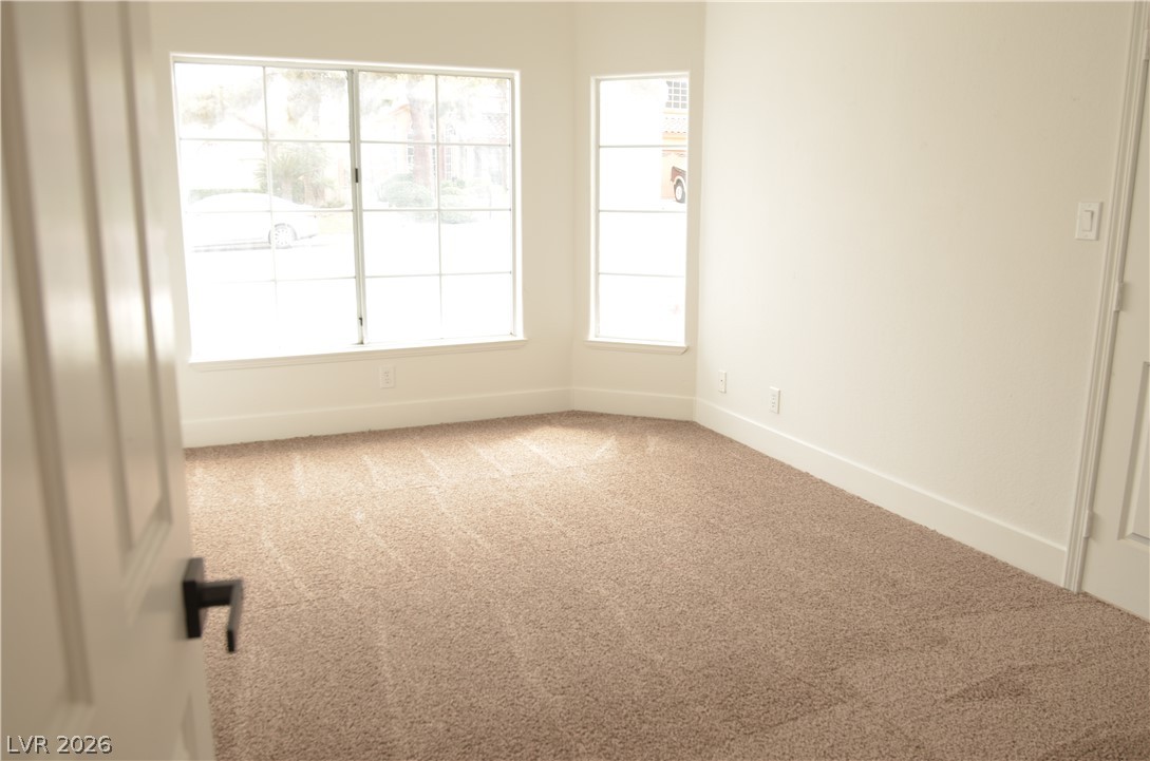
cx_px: 575
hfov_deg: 67.5
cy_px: 380
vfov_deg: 47.7
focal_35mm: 27
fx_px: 861
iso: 200
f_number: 4
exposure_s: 1/60
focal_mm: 18
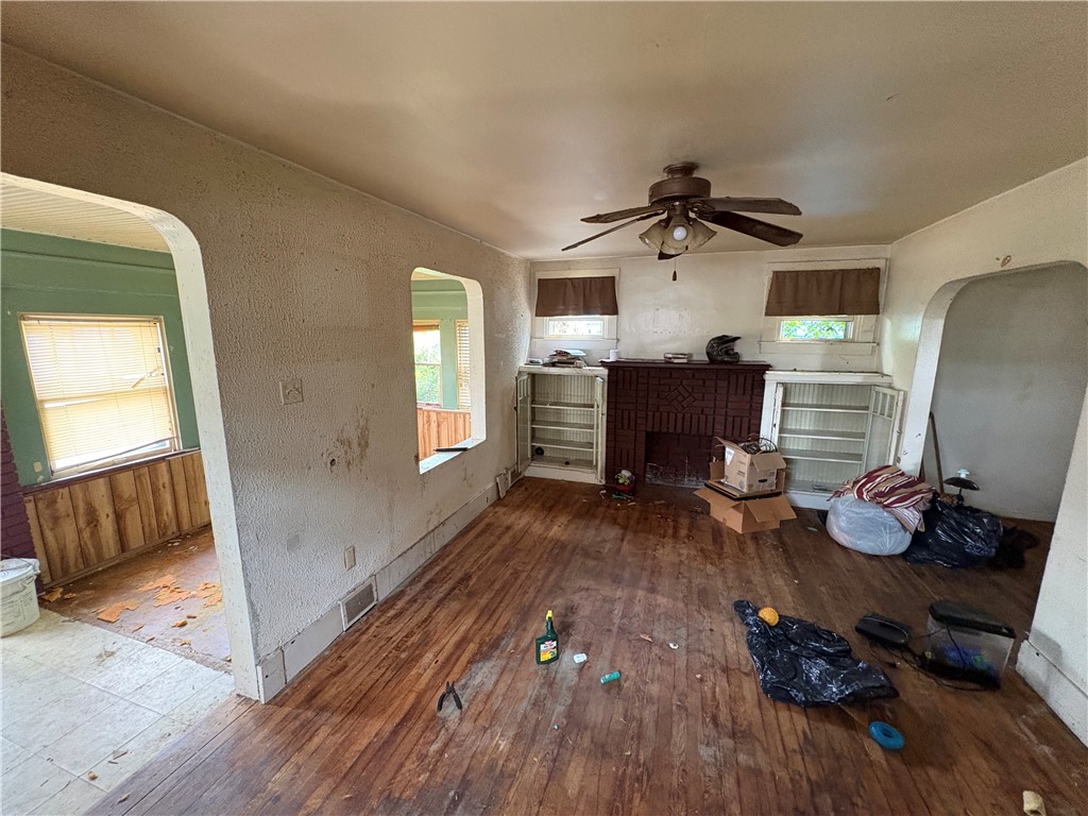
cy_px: 408
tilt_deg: -9.4
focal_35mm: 14
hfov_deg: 102.1
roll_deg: +0.0
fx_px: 440
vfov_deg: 85.7
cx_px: 544
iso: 640
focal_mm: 2.22
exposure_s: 1/60
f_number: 2.2
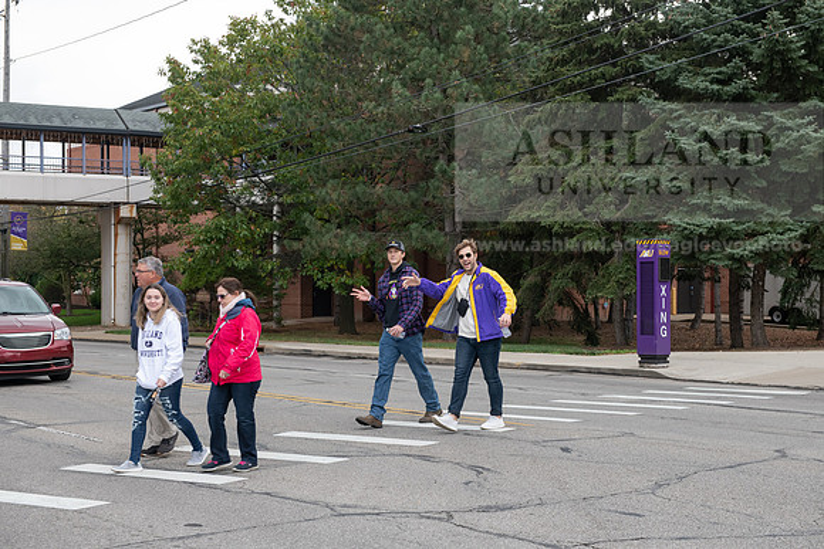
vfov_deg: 24.2
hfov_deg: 35.6
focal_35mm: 56
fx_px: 1282
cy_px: 274
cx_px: 412
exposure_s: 1/250
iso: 500
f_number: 7.1
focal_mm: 56
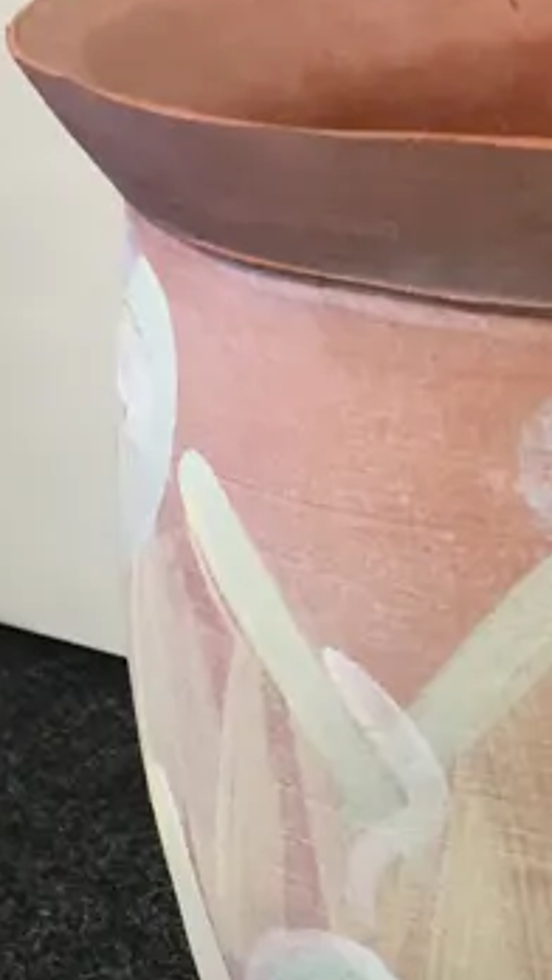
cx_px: 912
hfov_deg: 12.2
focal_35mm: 93
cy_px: 791
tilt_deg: -25.1
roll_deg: -0.5
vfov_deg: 22.6
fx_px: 2418
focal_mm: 4.15
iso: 40
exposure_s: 1/17
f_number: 2.2
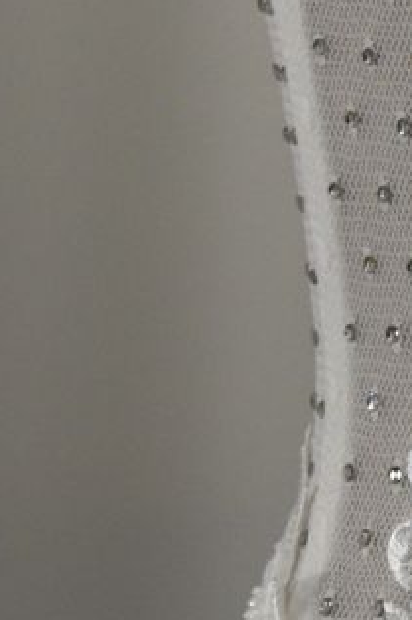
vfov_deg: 6.5
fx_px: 5170
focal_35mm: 301
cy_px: -821
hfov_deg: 4.4
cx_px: 1149
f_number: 5
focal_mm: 35
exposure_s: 1/100
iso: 400
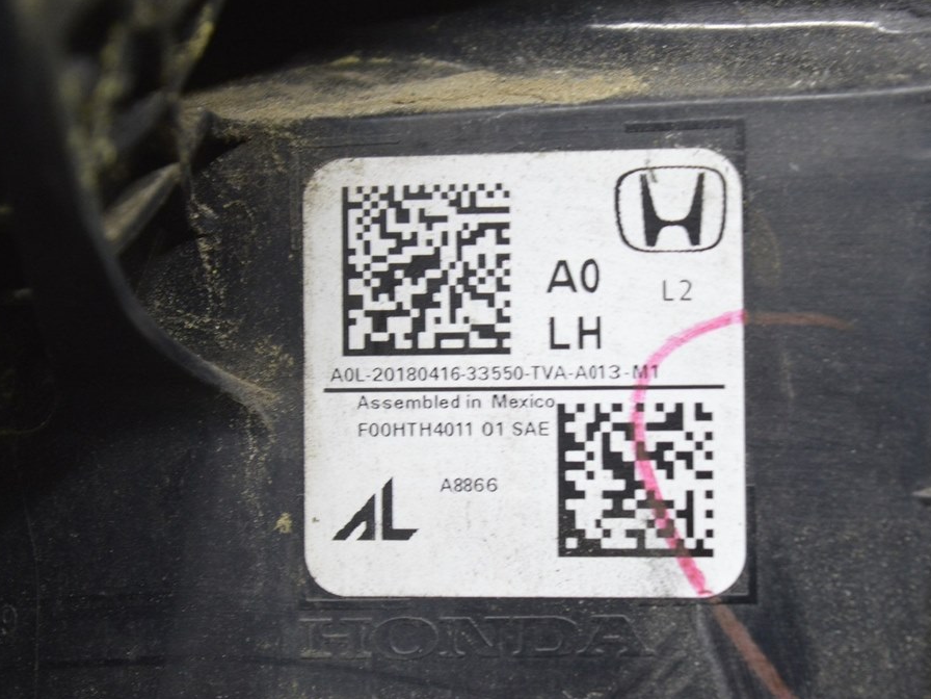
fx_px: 2435
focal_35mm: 91
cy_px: 350
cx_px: 438
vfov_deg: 16.3
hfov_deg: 21.6
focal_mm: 55
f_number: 5.6
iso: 800
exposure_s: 1/25
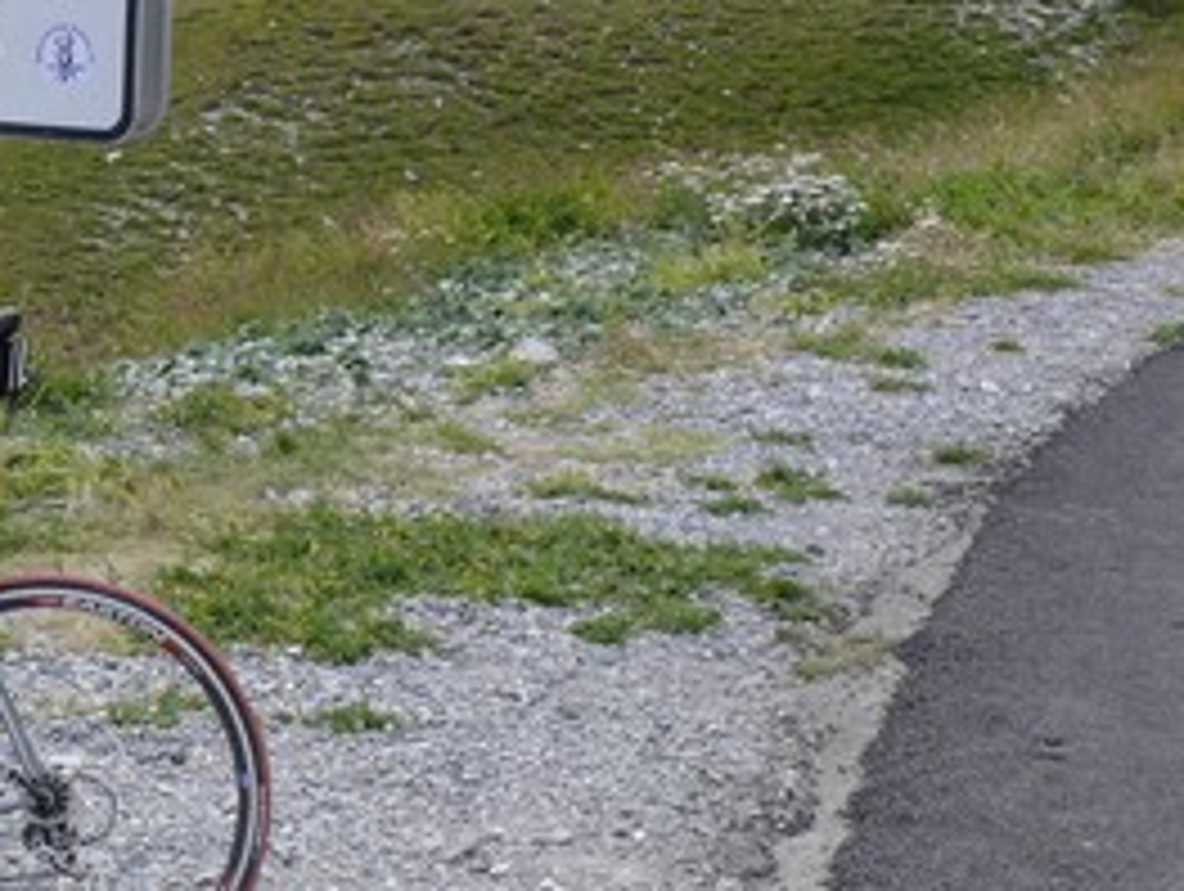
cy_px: 241
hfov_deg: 19.8
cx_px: -216
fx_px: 3185
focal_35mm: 93
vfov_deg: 15.9
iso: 100
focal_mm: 7.4
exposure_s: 1/320
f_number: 5.6
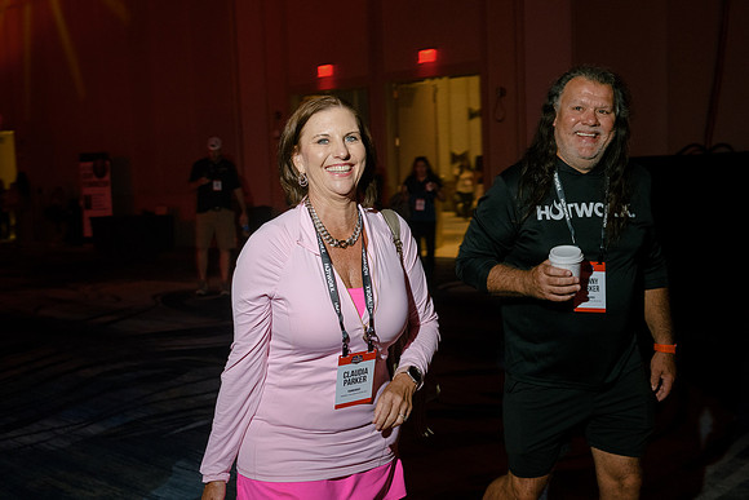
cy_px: 250
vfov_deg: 32.0
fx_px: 871
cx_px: 301
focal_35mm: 42
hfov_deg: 46.3
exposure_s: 1/160
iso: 1250
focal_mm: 35
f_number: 4
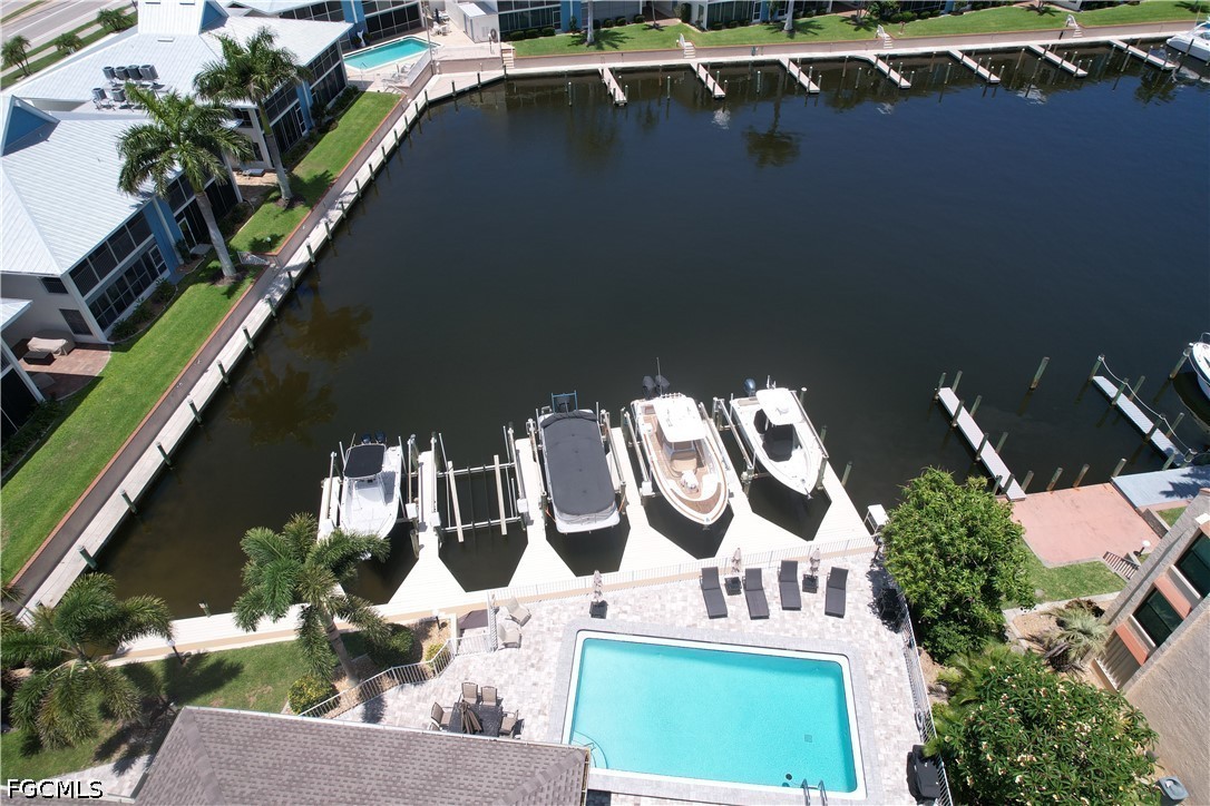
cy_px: 403
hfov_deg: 78.6
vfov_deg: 57.2
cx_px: 605
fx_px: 739
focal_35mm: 22
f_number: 2.8
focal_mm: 8.38
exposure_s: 1/2000
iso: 100
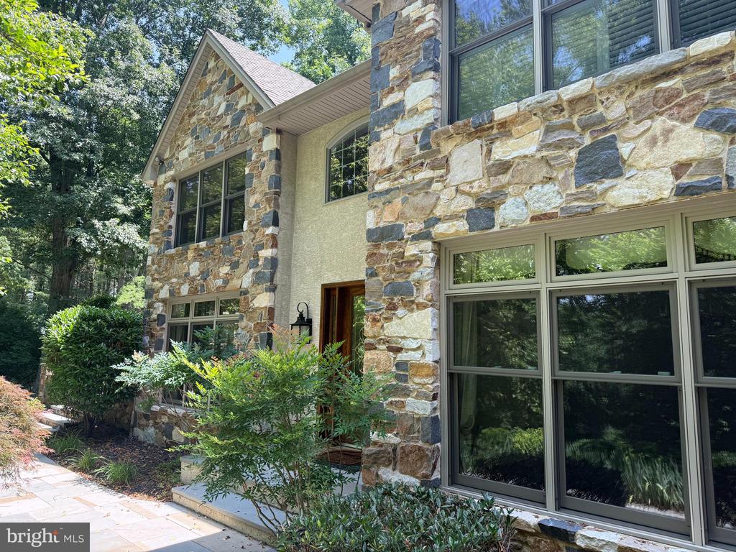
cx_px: 368
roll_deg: -1.9
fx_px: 510
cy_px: 276
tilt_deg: +10.6
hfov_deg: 71.6
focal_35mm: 24
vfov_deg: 56.8
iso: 100
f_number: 1.78
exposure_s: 1/488
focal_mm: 6.76
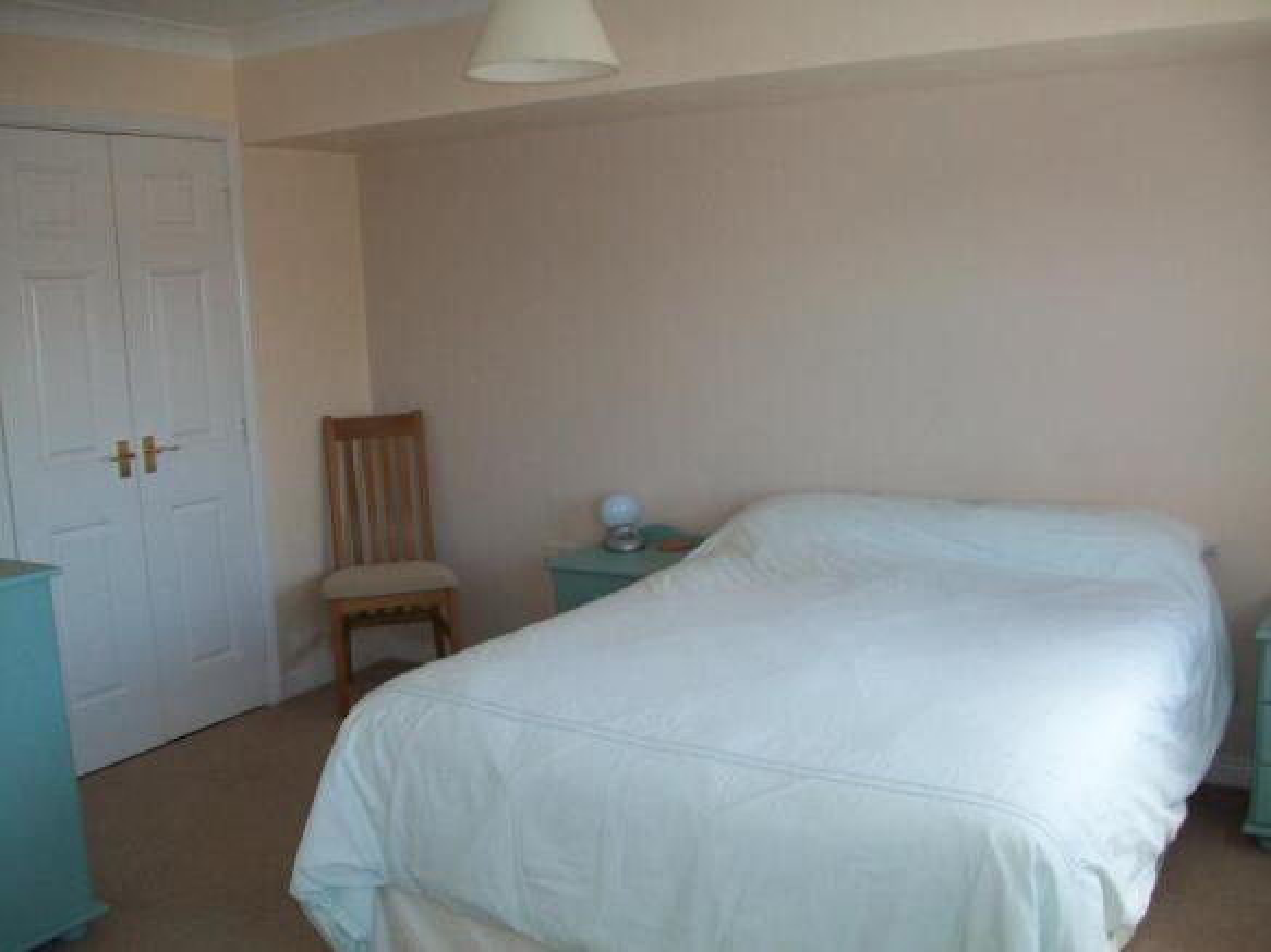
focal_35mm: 34
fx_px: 1248
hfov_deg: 54.0
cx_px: 636
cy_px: 476
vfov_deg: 41.8
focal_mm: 5.7
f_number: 2.8
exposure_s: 1/80
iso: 120
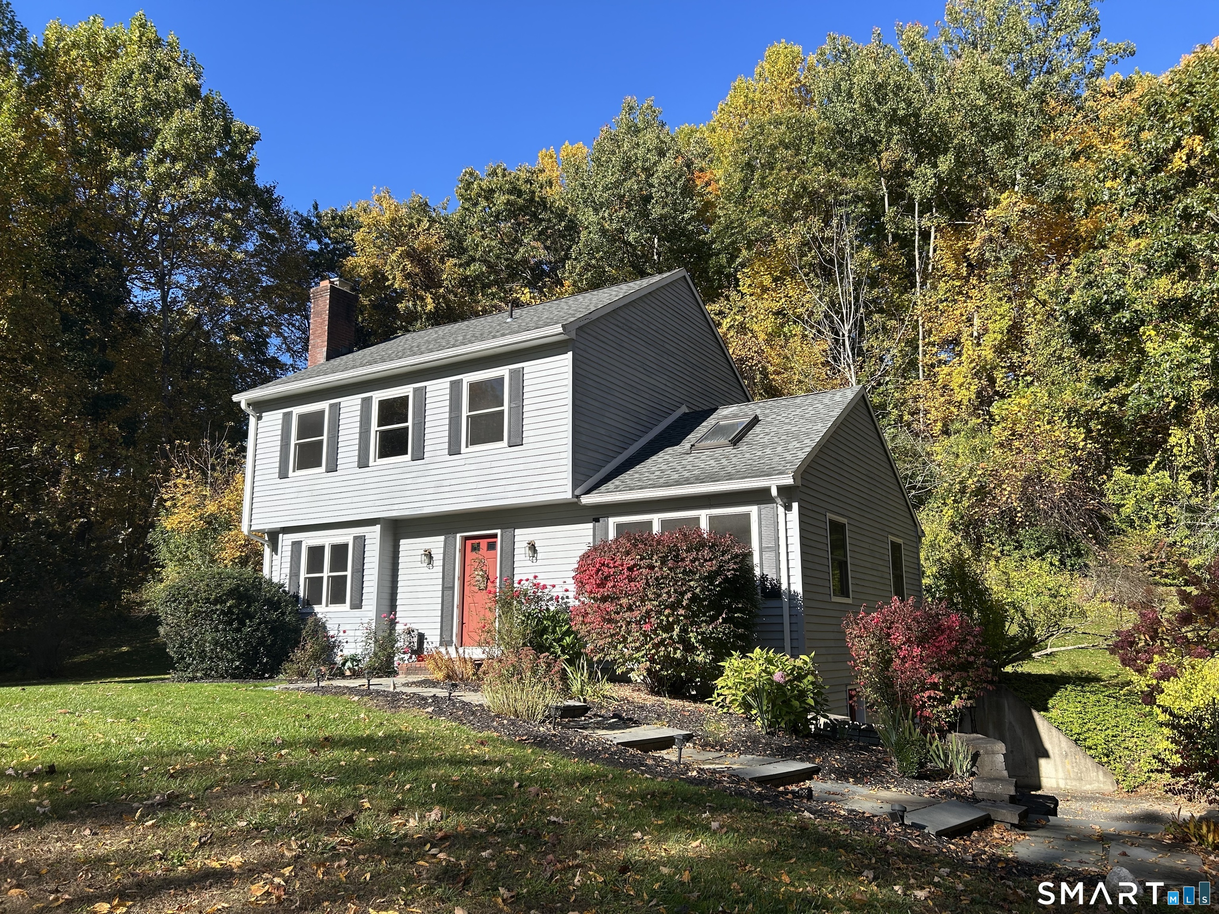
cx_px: 610
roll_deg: +0.3
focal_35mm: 26
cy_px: 457
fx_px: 916
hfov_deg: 67.3
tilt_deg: +11.1
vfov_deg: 53.1
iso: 50
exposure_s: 1/1972
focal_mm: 5.7
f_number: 1.5
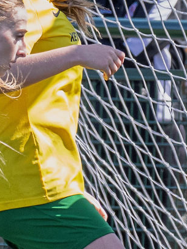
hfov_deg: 0.7
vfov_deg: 1.0
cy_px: 60
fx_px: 14456
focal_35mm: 2006
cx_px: 177
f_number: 5
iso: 640
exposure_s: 1/1250
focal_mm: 220
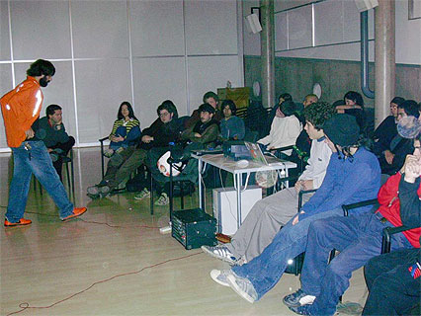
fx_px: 548
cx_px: 210
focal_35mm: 45
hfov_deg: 42.1
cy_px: 158
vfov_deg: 32.2
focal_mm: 6.7
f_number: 2.9
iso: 200
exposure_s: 1/64
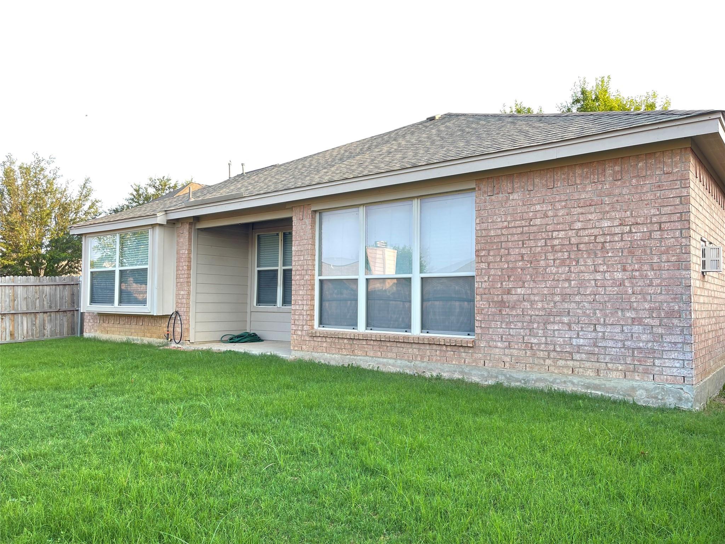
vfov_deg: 53.1
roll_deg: -0.1
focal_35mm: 26
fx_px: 545
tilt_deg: +2.1
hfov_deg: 67.3
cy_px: 272
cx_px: 362
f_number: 1.6
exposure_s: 1/121
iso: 40
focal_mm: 5.1
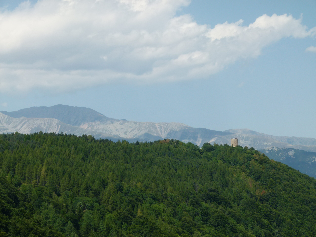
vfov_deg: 15.2
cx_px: 158
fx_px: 885
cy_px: 118
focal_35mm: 97
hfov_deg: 20.2
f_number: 4
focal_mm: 17.5
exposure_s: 1/1000
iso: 100
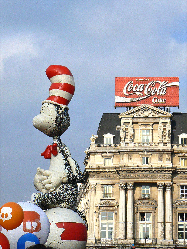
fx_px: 857
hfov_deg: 12.5
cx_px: 94
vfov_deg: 16.6
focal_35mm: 119
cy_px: 124
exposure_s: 1/500
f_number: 8
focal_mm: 19.9
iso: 100
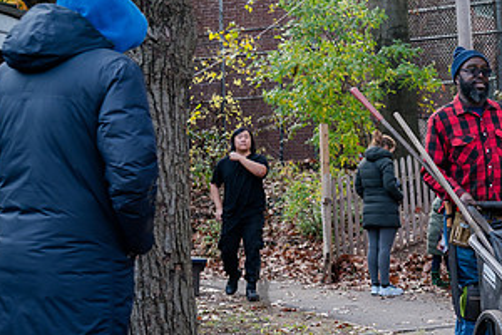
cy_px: 204
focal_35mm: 83
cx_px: 477
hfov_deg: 23.6
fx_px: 1157
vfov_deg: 16.4
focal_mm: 43
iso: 1000
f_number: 4
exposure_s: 1/250
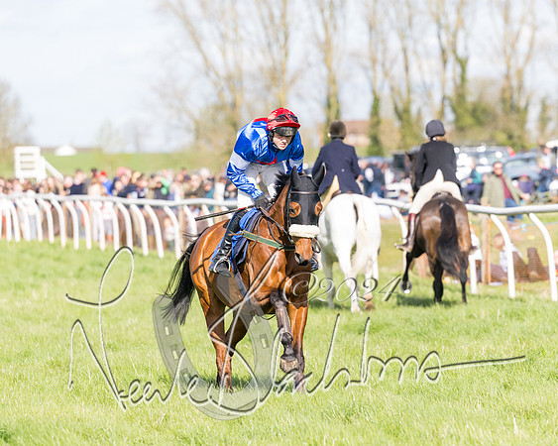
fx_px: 4881
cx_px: 319
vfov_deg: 5.2
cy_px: 211
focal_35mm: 296
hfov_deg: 6.5
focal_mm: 200
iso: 400
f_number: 4
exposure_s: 1/2000
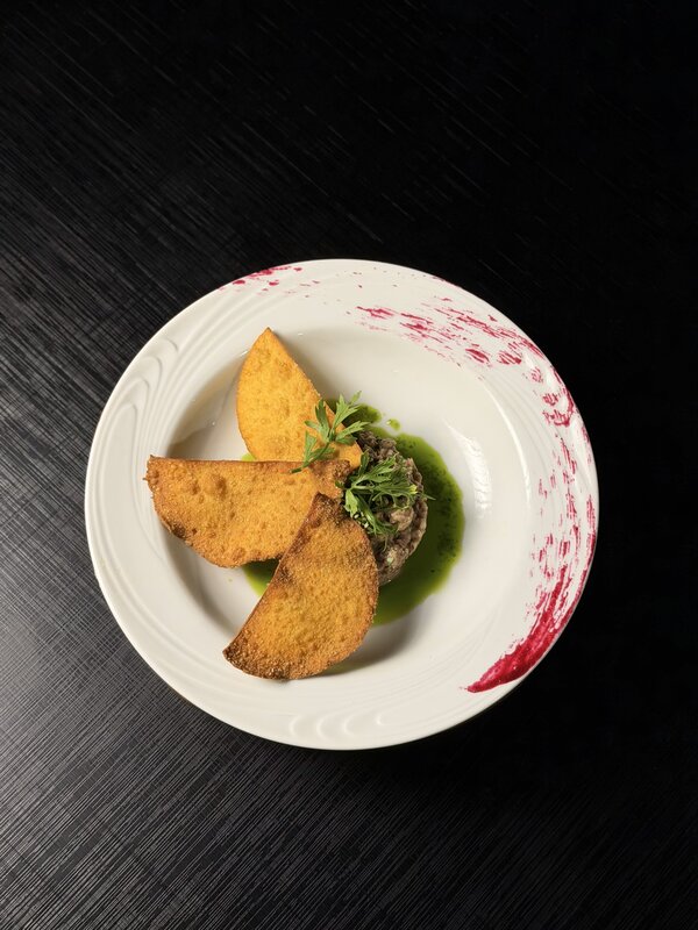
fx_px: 1291
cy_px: 465
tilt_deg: -70.8
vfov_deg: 39.7
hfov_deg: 30.3
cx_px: 349
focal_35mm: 48
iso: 125
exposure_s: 1/60
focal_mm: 6.76
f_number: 1.78
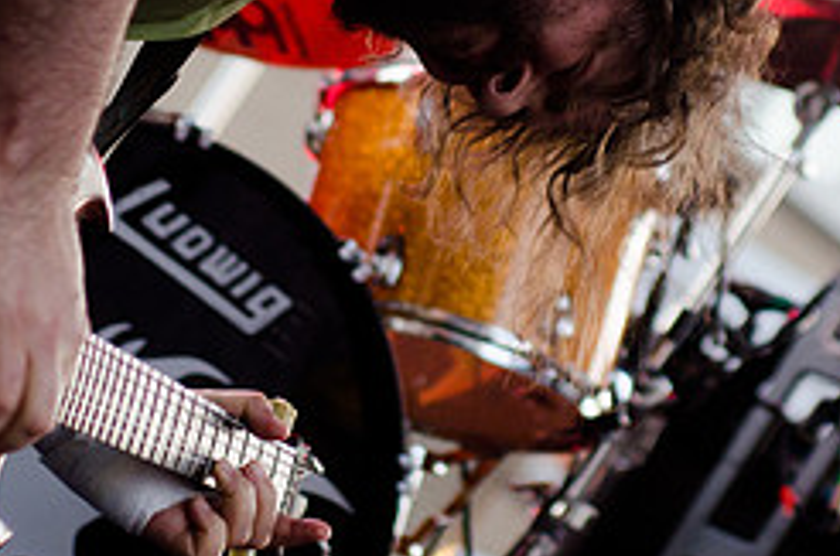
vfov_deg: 5.5
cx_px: 434
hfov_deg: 8.3
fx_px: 5775
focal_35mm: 248
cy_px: 99
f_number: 3.5
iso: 400
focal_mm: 70
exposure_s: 1/125
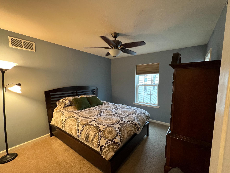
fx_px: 93
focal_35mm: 14
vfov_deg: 85.6
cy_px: 92
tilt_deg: -6.7
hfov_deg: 102.0
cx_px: 121
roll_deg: +0.0
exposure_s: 1/60
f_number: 1.8
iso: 320
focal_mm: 1.57
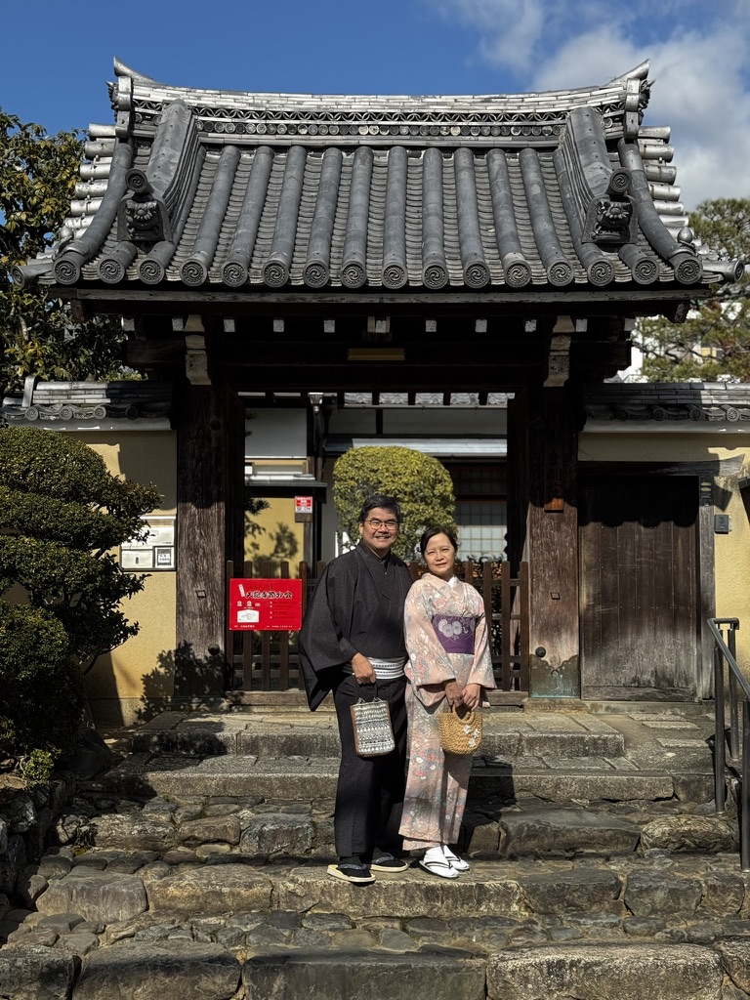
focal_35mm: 48
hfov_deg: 30.3
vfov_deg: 39.7
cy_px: 500
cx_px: 375
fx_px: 1387
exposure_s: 1/3096
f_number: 1.78
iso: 64
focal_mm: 6.76
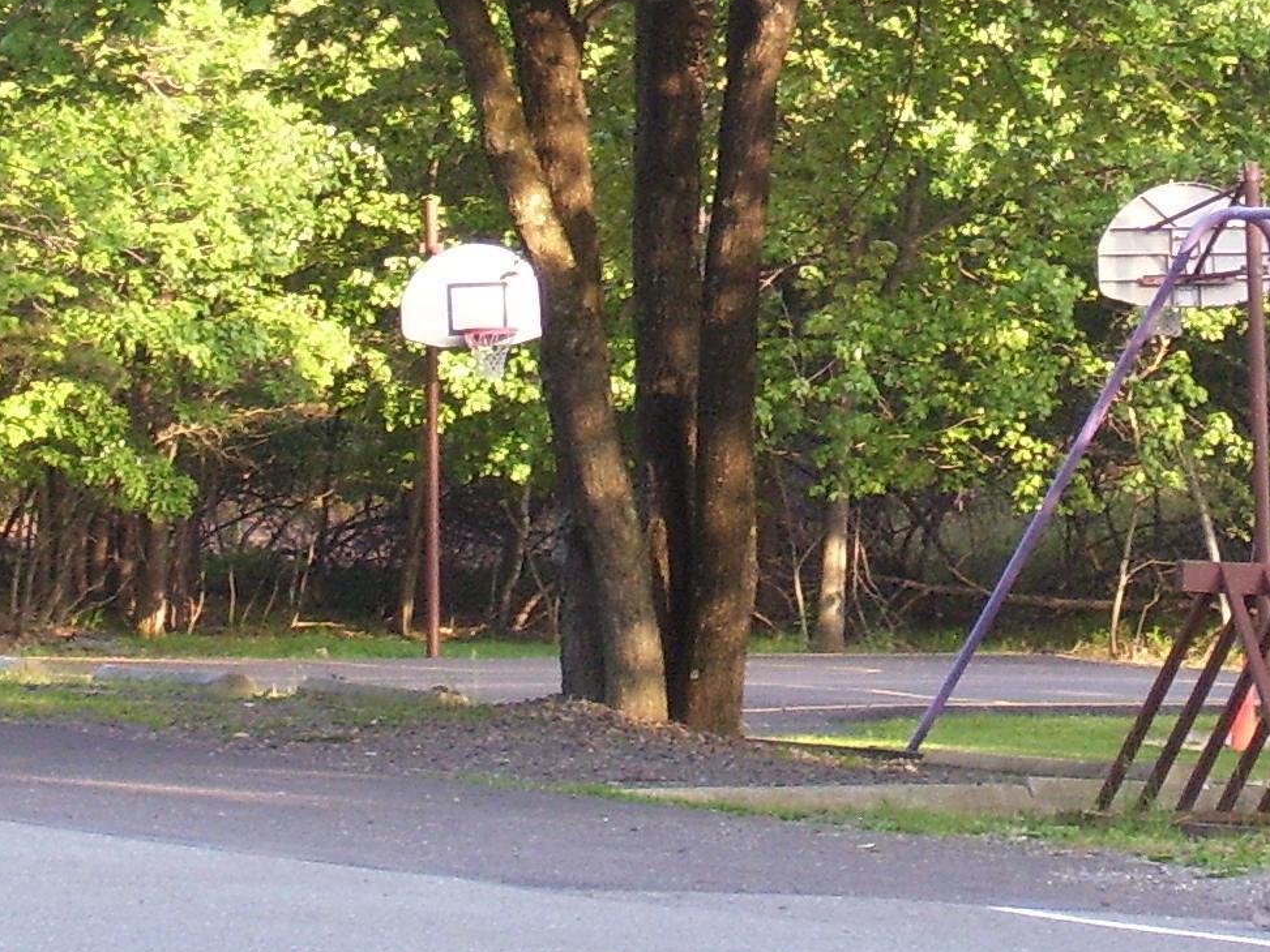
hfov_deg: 7.3
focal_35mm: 270
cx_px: 886
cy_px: -153
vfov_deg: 5.5
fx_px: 9907
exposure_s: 1/90
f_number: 4.6
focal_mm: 16.8
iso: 125
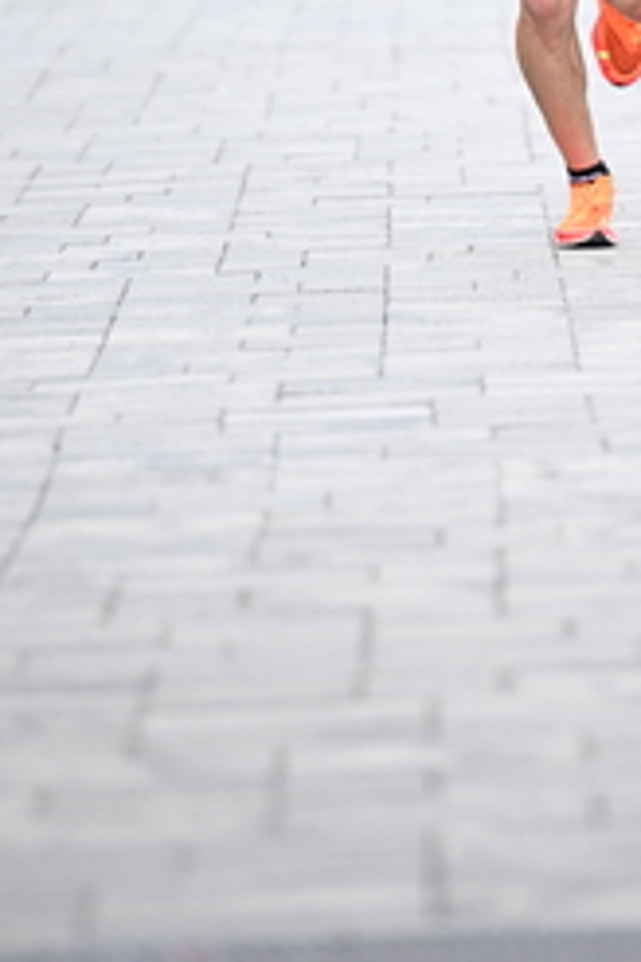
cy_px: 47
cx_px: 647
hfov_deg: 3.1
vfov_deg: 4.6
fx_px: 11938
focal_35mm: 447
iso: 1250
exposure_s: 1/1250
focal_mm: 200
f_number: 2.8
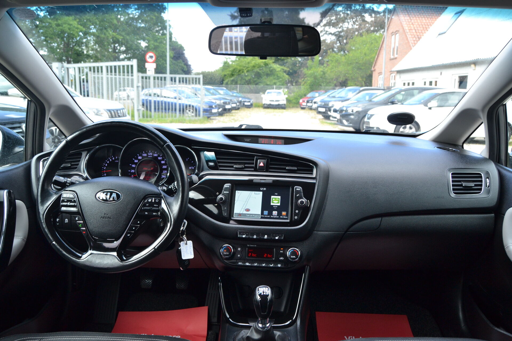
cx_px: 256
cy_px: 170
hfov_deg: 67.4
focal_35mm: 27
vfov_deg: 47.9
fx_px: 384
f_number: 5.6
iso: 360
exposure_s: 1/125
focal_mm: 18
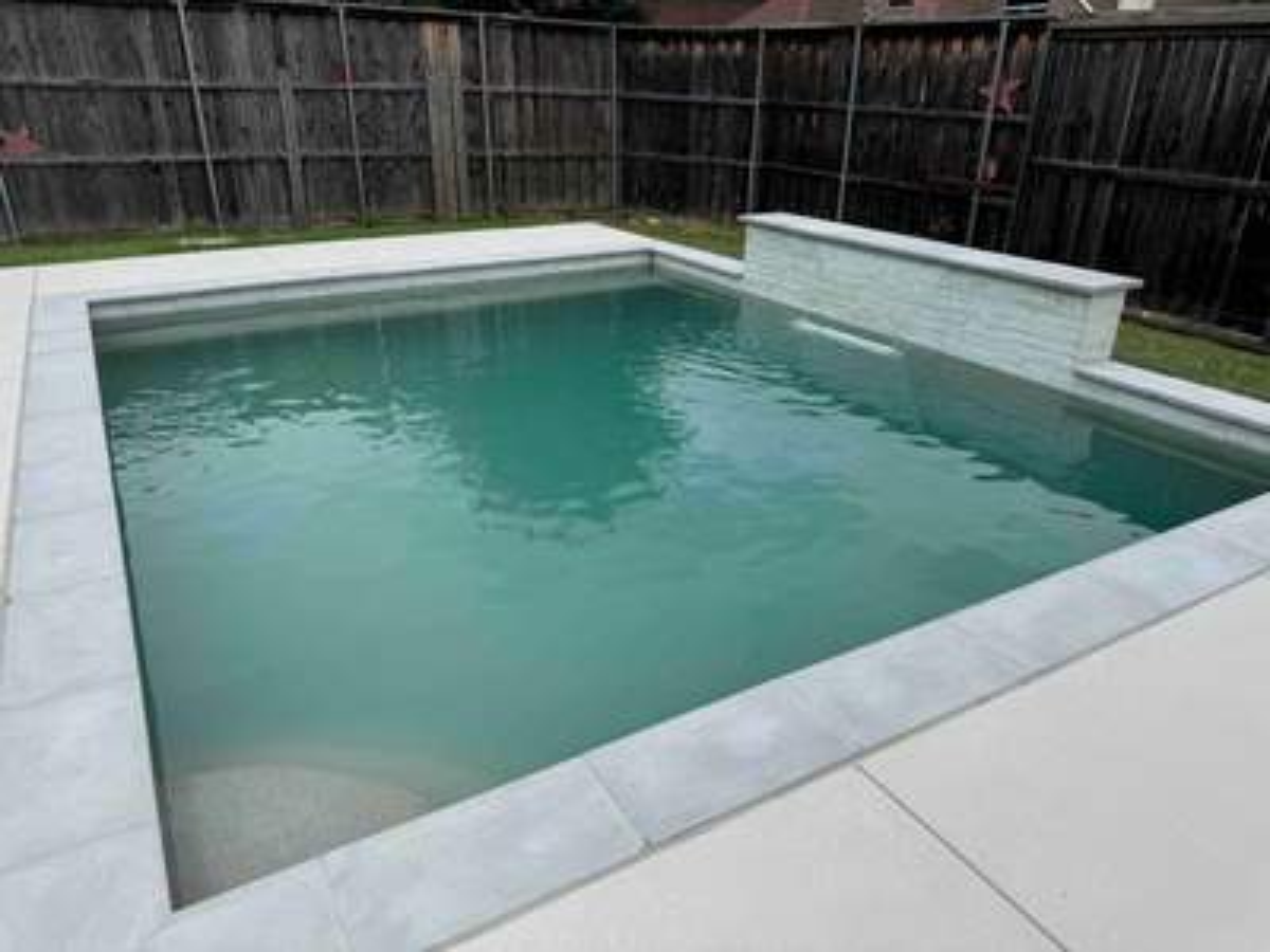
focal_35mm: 24
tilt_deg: -24.5
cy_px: 476
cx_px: 635
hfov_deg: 71.6
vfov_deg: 56.8
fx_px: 881
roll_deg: +0.0
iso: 80
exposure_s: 1/7092
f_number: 1.78
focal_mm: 6.76
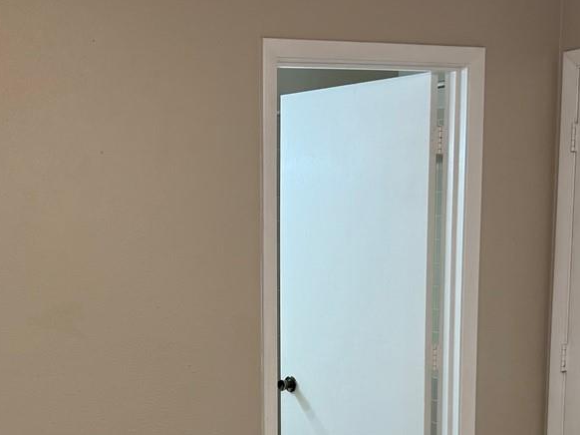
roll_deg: +0.4
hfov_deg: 28.9
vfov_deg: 21.7
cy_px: 389
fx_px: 1105
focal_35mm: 66
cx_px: 137
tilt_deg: -9.0
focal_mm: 6.76
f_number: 1.78
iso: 125
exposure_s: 1/60
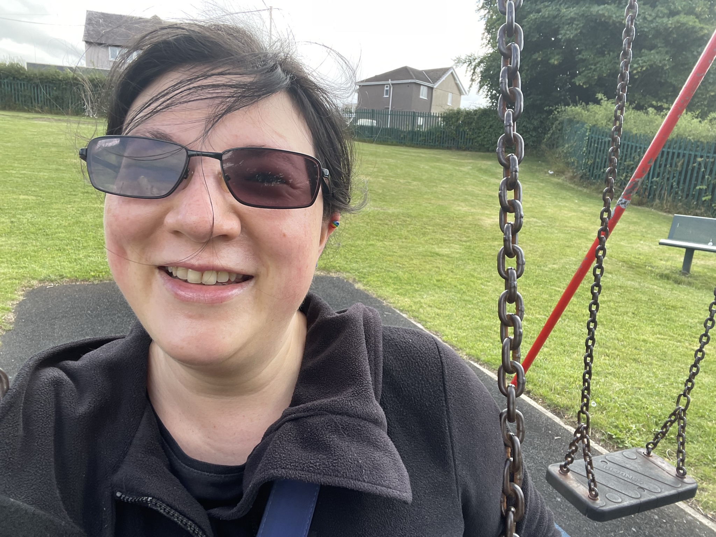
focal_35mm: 23
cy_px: 268
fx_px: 476
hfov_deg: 73.9
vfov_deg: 58.9
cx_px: 358
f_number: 2.2
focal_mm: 2.71
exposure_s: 1/122
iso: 25
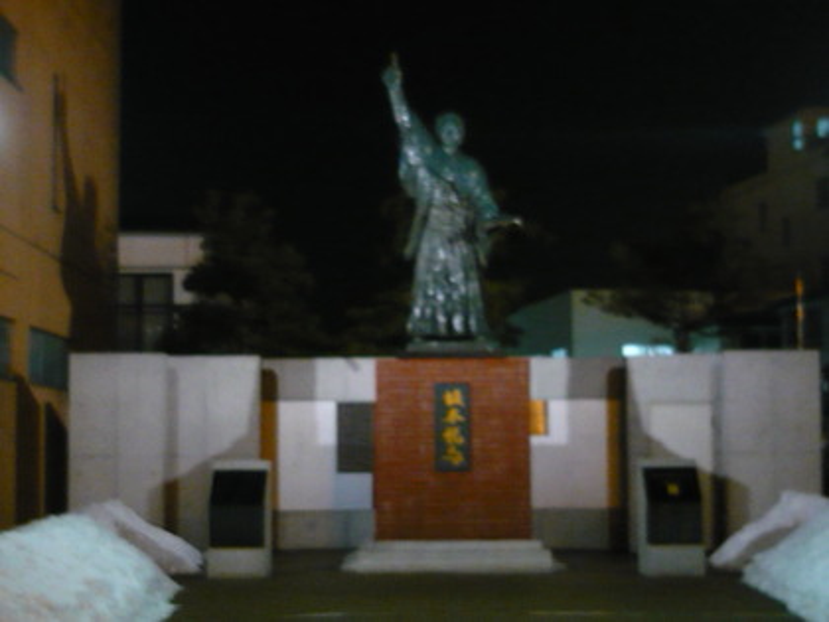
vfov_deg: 22.3
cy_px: 311
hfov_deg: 29.4
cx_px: 414
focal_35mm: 66
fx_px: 1581
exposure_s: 1/8
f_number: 3
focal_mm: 6.8
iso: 400
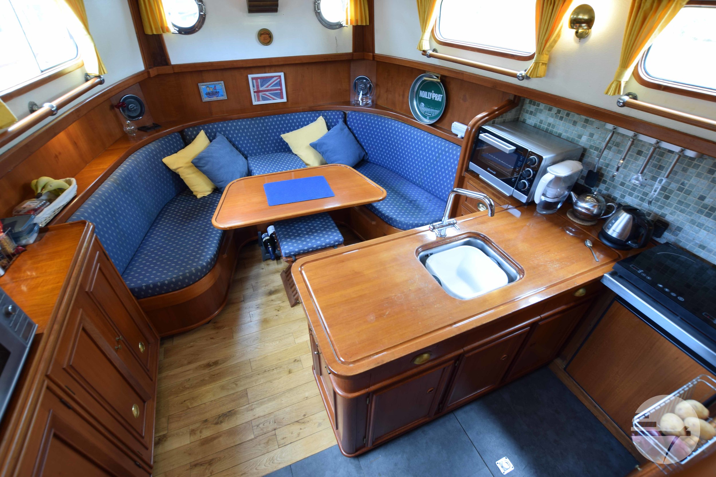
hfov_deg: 95.0
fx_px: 328
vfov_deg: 72.1
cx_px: 358
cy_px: 238
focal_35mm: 16
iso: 100
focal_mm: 11
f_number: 5.6
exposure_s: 1/2
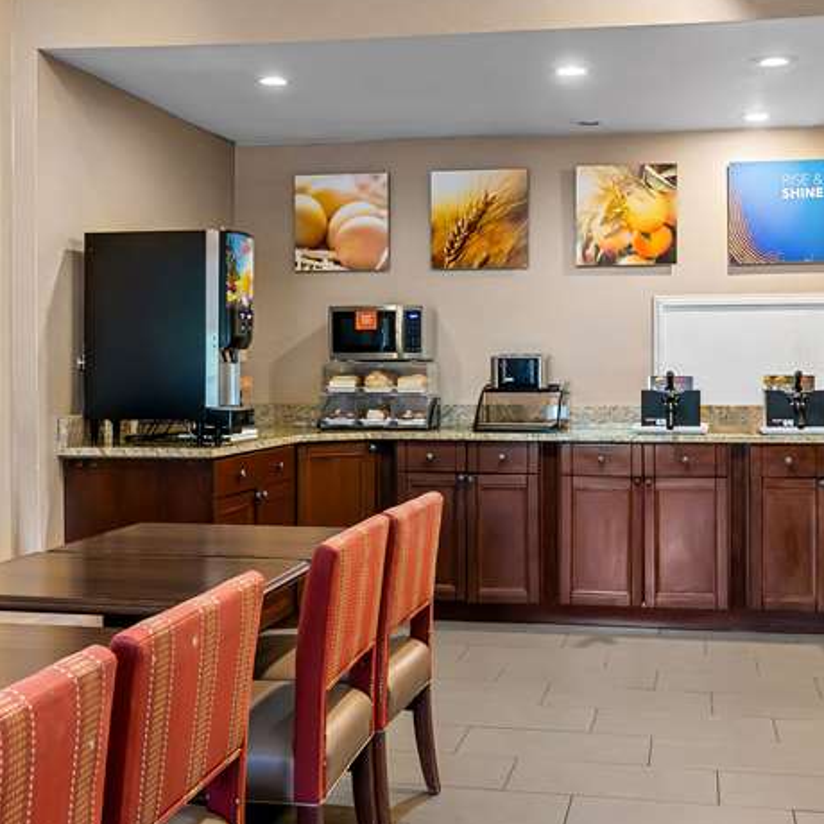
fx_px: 1427
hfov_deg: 32.1
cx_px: 339
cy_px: 443
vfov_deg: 32.2
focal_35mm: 53
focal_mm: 28
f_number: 9
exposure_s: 1/2.5
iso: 250
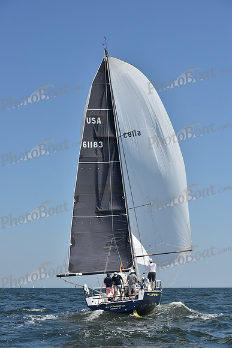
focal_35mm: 70
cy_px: 174
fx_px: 676
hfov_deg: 19.5
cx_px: 116
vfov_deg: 28.8
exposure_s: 1/1250
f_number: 8
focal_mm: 70
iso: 250
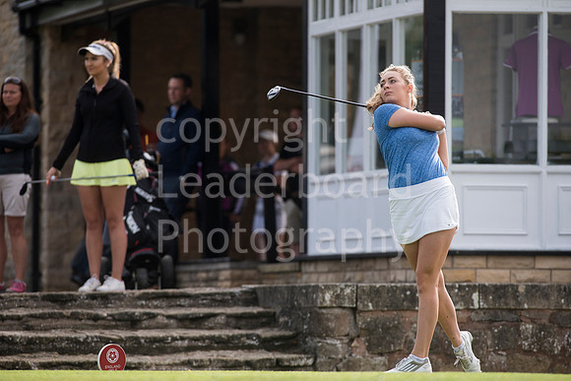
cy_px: 190
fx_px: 4759
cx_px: 286
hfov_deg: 6.9
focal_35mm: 300
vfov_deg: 4.6
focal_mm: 300
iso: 400
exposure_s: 1/1600
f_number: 5.6
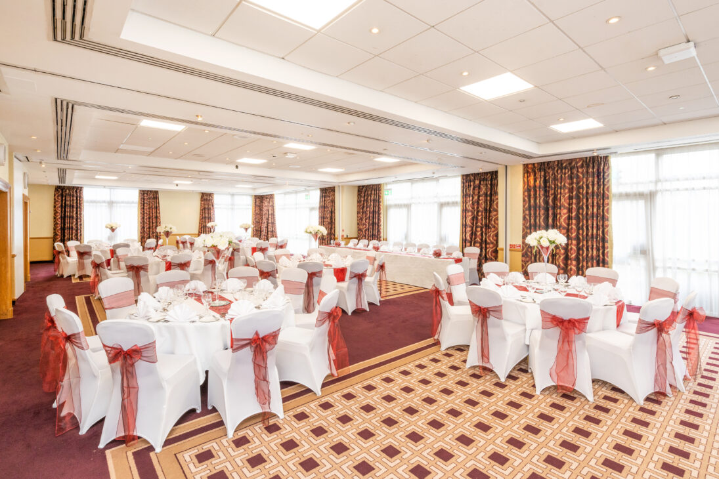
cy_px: 240
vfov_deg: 73.7
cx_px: 360
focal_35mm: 16
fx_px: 320
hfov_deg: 96.7
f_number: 10
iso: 500
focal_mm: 16
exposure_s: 1/15
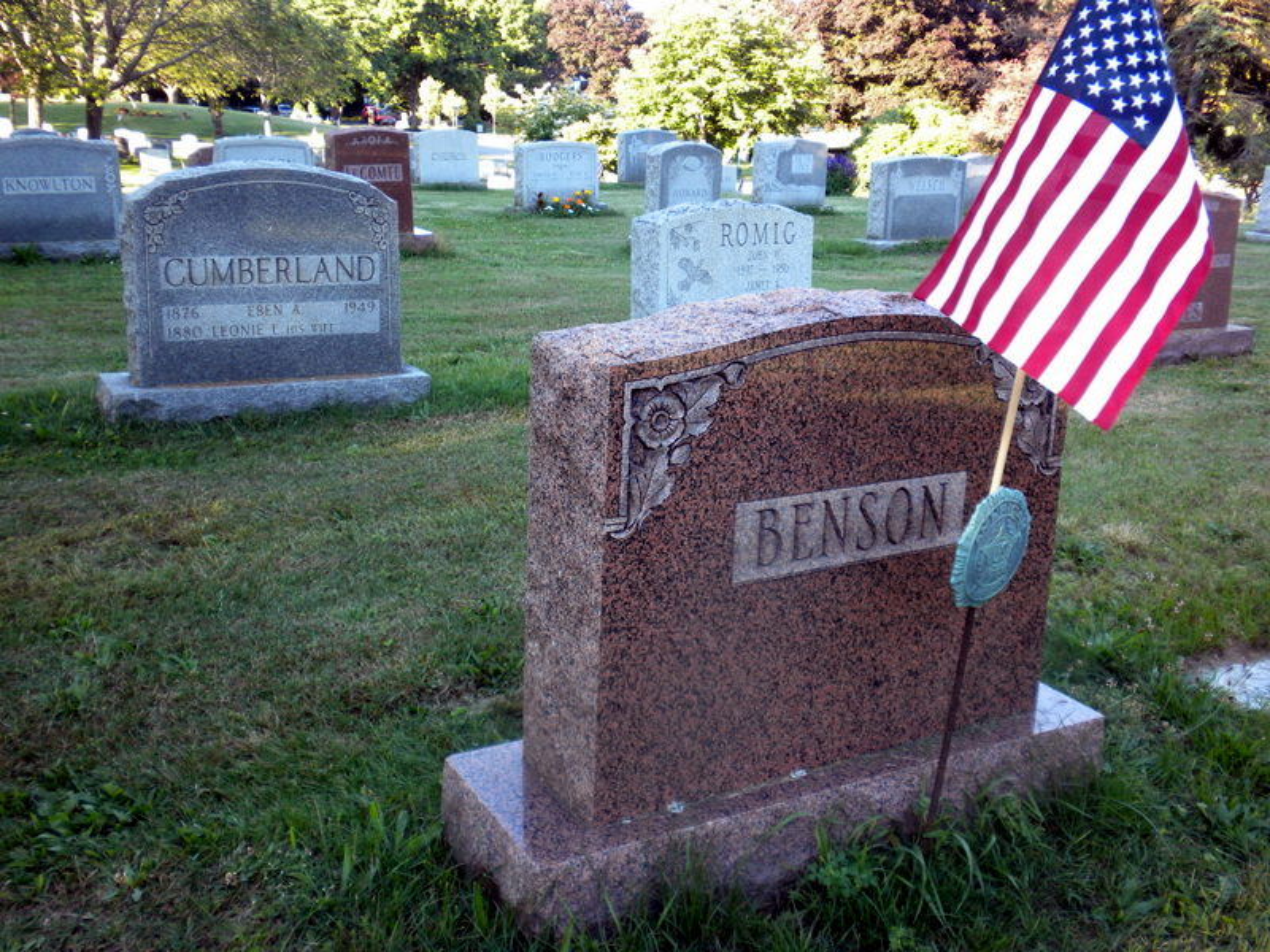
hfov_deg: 50.1
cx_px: 635
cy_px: 476
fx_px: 1357
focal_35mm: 37
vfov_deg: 38.7
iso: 92
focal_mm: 6.6
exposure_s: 1/45.5
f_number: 3.5
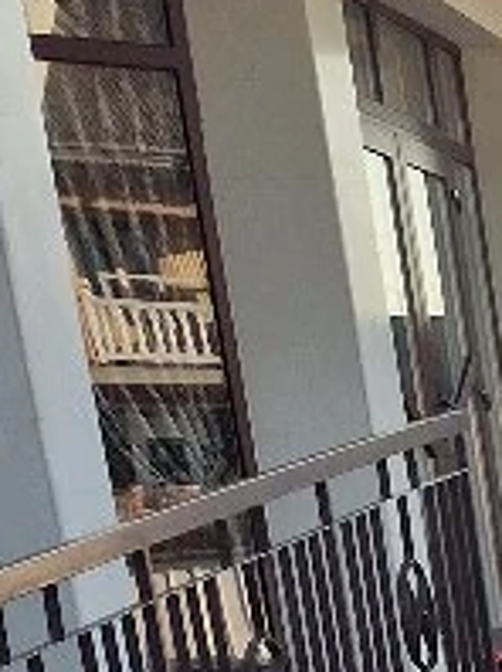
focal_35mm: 155
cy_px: 1512
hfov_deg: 8.0
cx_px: 1604
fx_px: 3004
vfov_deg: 11.1
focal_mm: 5.4
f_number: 1.8
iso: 25
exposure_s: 1/1667
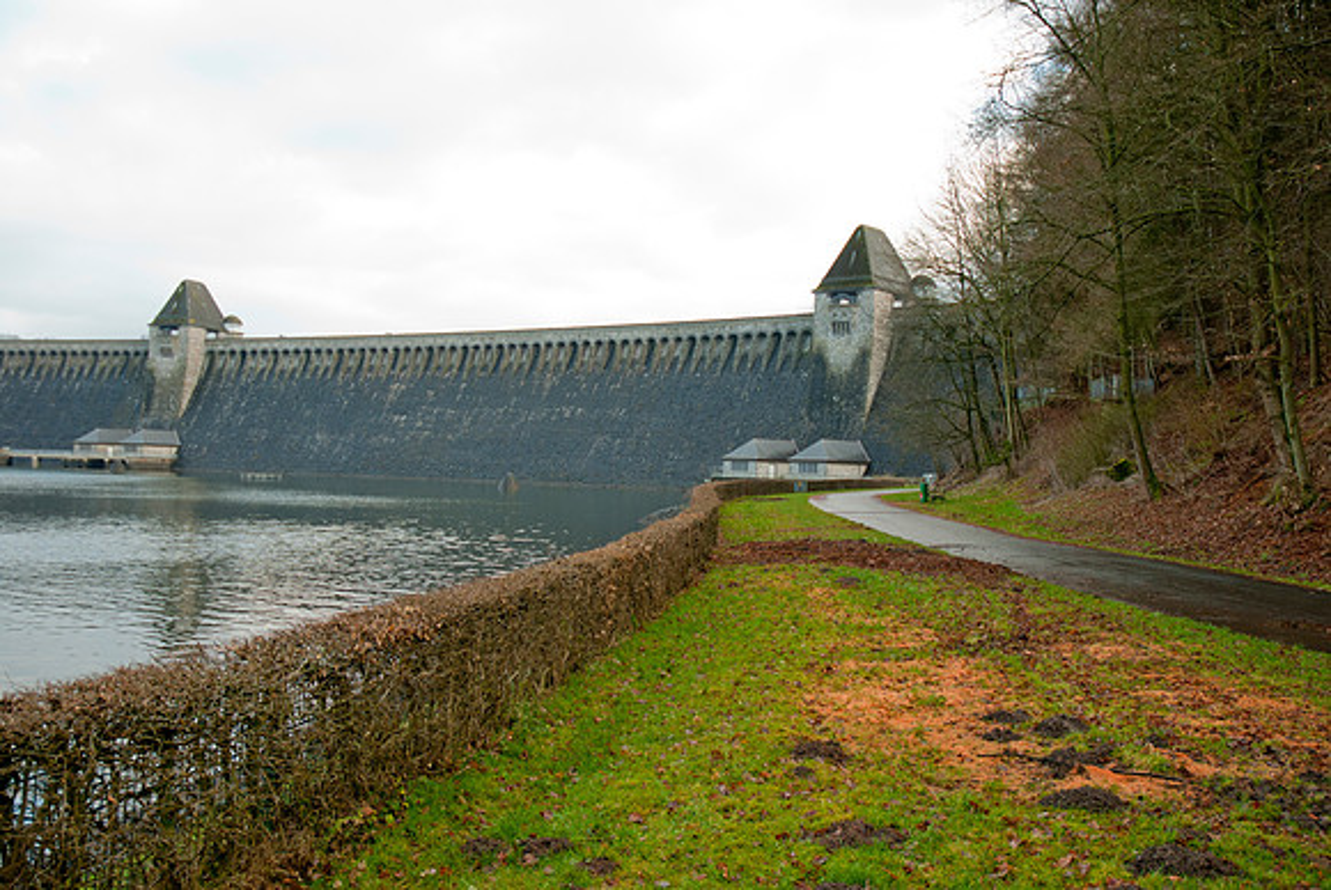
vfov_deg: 37.0
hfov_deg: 53.1
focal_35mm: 36
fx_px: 1332
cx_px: 666
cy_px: 445
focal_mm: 24
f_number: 3.8
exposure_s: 1/80
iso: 200
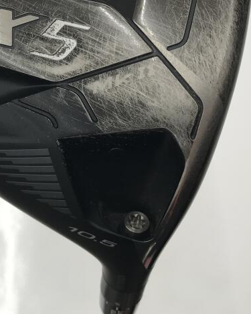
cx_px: 62
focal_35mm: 56
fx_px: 520
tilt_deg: -62.3
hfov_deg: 26.8
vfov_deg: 33.1
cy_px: 90
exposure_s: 1/120
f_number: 1.8
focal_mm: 3.99
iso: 32
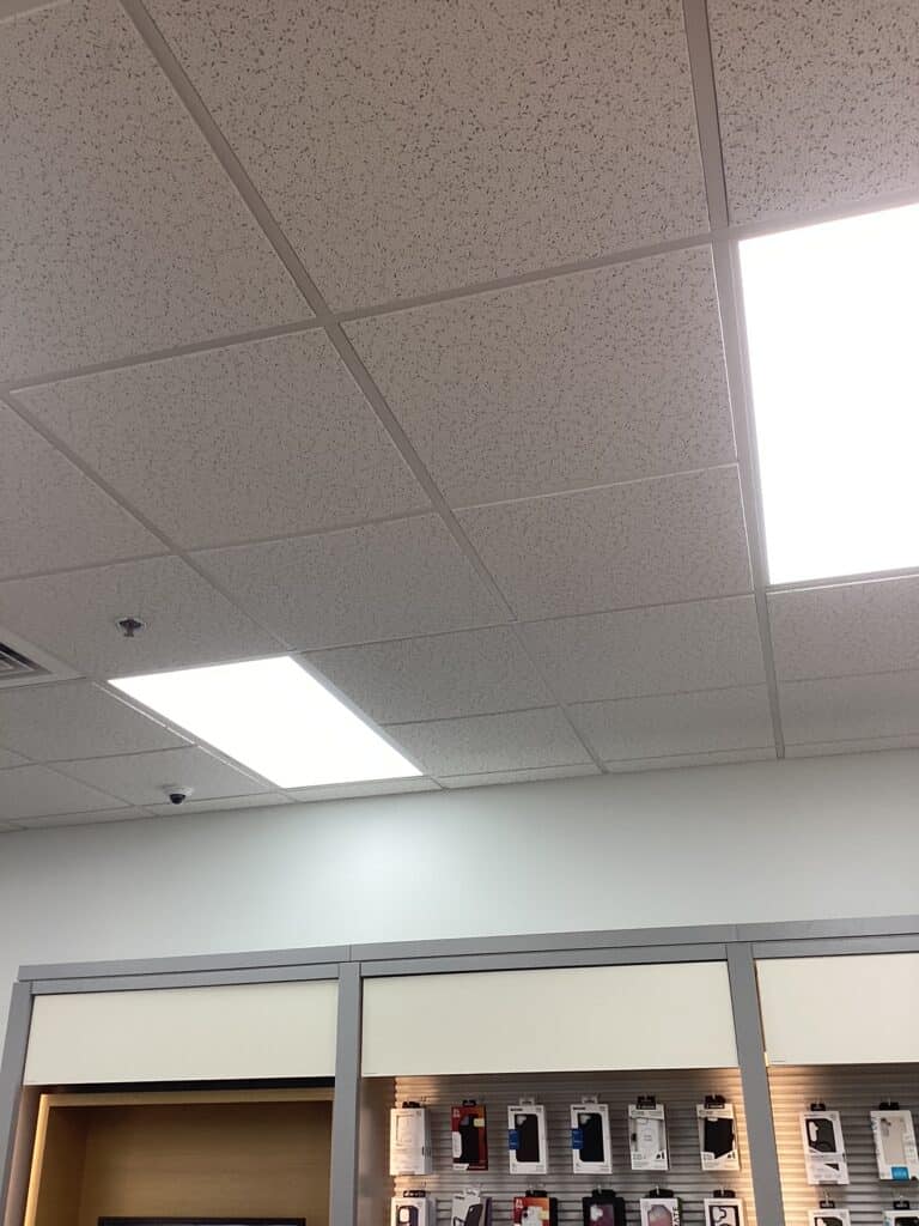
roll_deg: +0.9
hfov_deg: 45.4
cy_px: 613
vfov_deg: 58.4
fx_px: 1097
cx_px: 460
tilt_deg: +23.5
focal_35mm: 31
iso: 50
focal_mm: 3.3
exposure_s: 1/60
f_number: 2.4
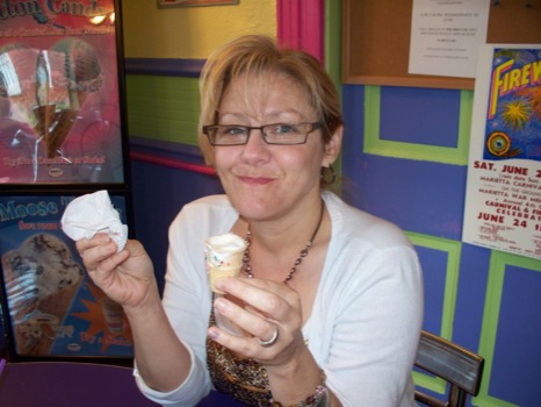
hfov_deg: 51.3
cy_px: 204
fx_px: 563
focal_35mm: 36
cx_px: 270
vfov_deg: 39.7
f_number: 2.8
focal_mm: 7.54
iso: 200
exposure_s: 1/30
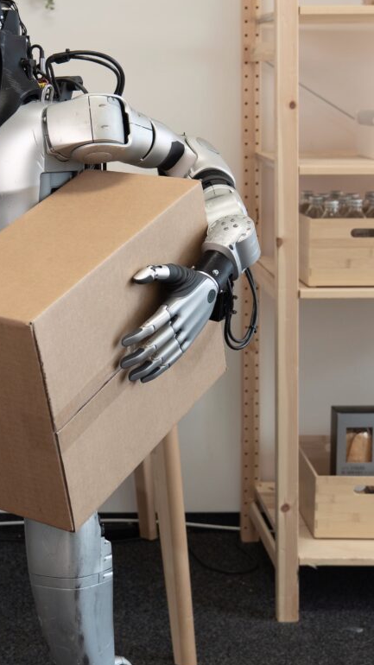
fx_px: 1252
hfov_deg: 16.6
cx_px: 1
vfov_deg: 29.6
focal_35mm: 71
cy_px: 256
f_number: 5.2
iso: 320
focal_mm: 34
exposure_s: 1/50
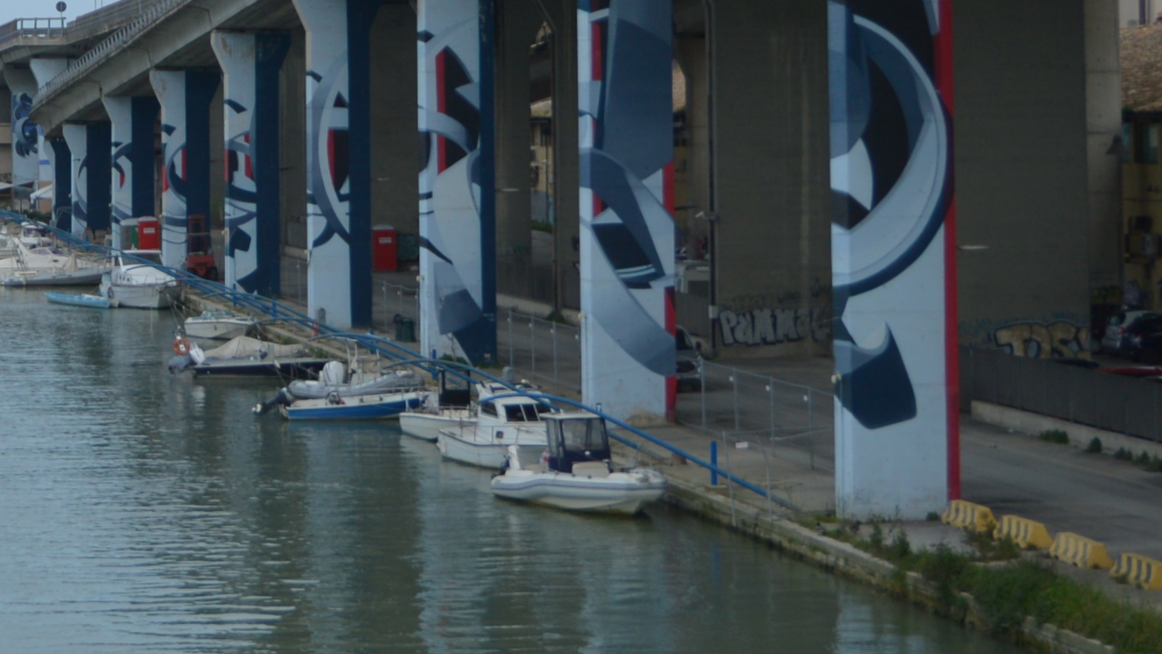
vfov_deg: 9.0
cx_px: -63
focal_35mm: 133
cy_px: -151
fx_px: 4098
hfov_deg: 15.8
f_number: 4
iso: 100
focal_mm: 24
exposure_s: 1/1000
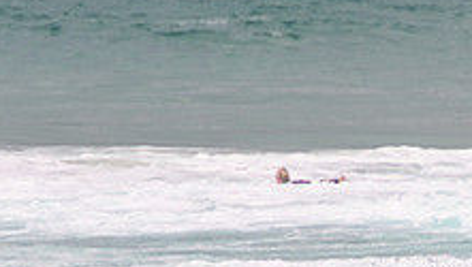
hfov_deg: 1.4
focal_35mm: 1510
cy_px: 355
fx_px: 18924
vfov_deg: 0.8
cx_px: 560
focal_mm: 400
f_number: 5.6
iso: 110
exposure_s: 1/2000
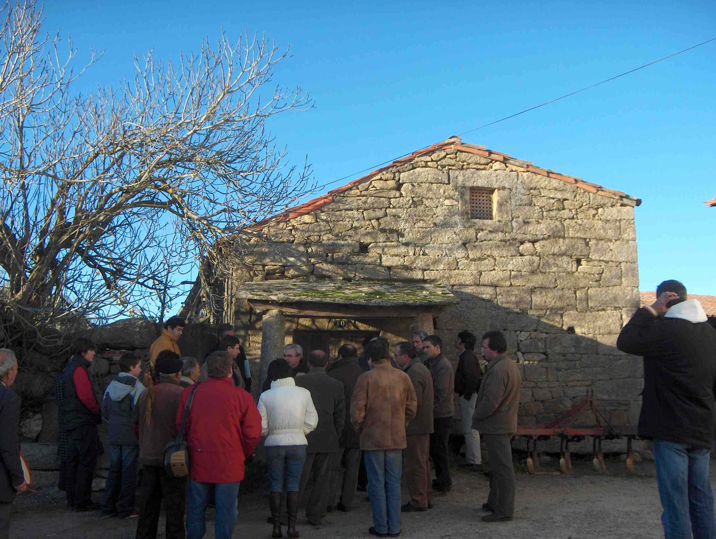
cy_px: 270
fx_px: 808
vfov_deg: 36.9
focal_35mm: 39
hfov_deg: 47.8
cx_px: 358
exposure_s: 1/483
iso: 100
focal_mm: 8
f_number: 2.8
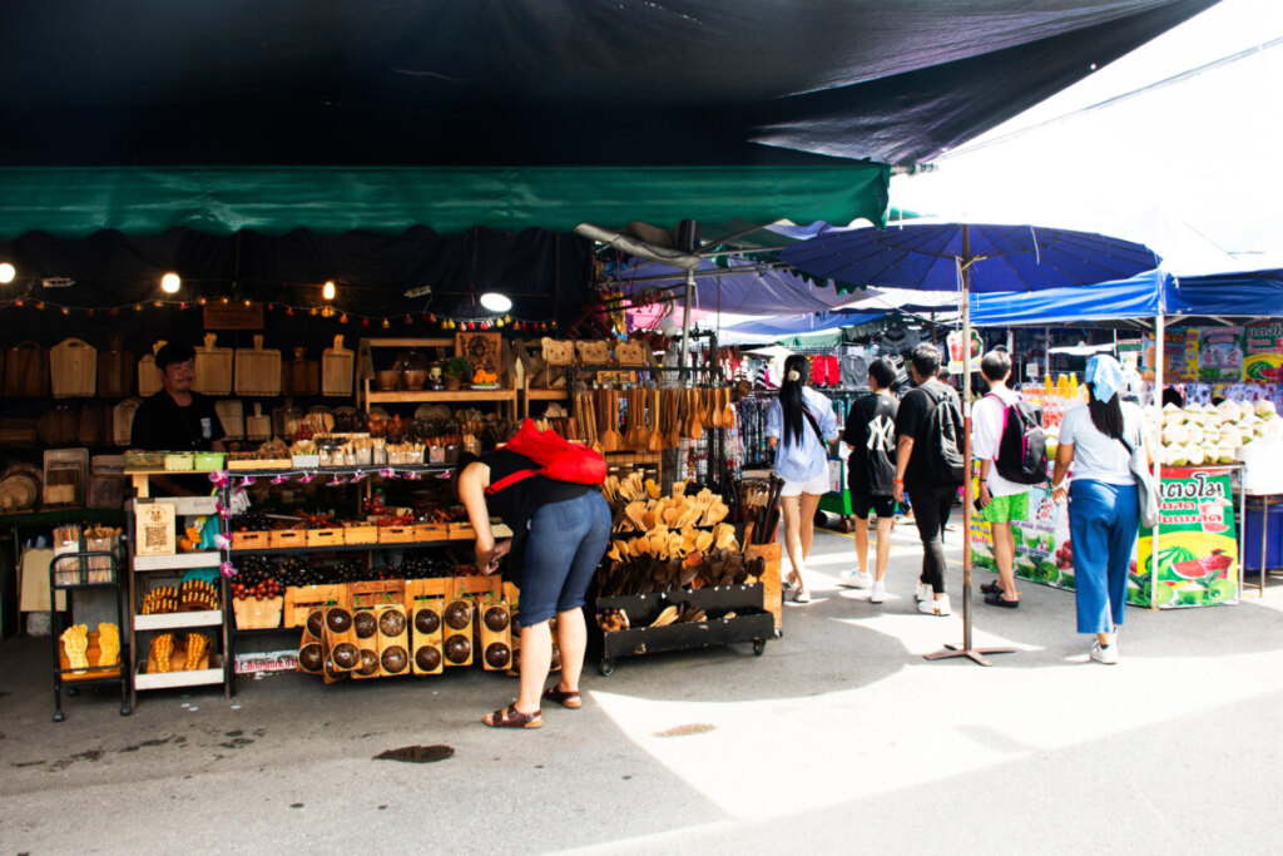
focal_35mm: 27
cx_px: 642
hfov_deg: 67.4
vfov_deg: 47.9
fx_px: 962
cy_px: 428
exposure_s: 1/160
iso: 400
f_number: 6.3
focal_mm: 18
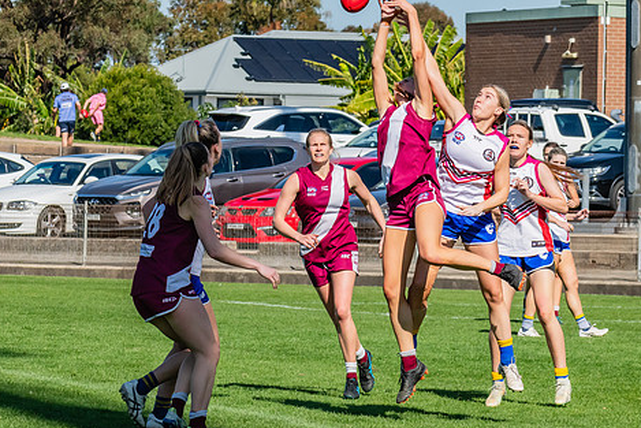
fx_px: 5717
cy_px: 253
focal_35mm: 321
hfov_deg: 6.4
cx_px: 405
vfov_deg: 4.3
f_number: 13
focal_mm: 170
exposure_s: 1/1250
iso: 800
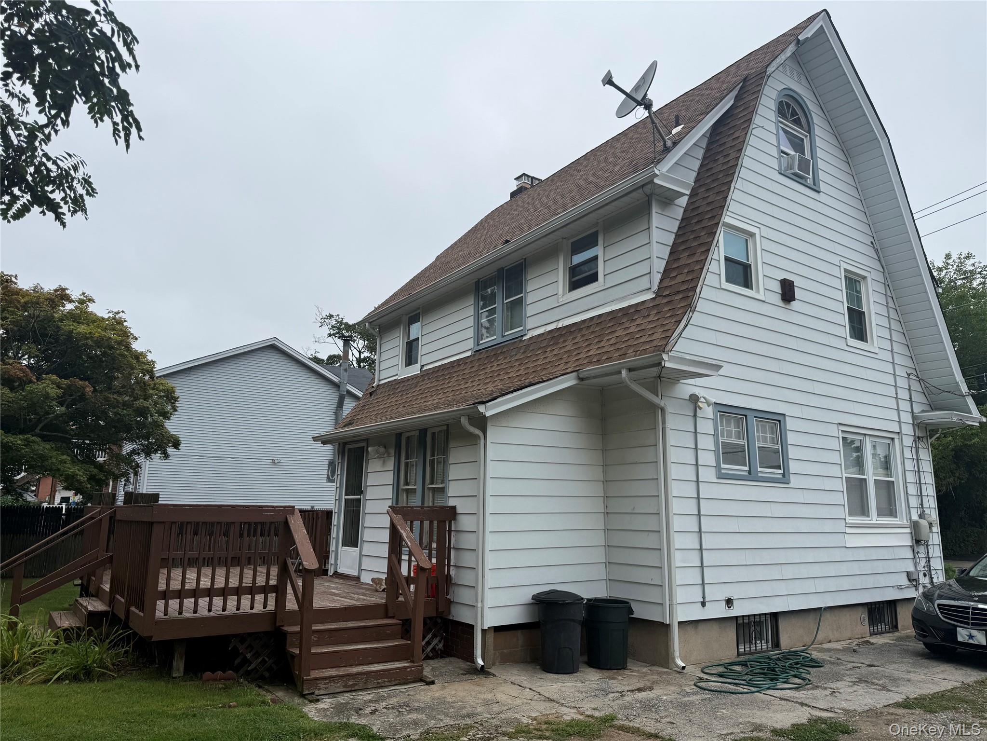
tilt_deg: +11.4
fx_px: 684
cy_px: 370
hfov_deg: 71.6
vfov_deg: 56.8
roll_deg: -1.2
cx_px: 494
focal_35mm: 24
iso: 80
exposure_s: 1/4673
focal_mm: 6.76
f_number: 1.78
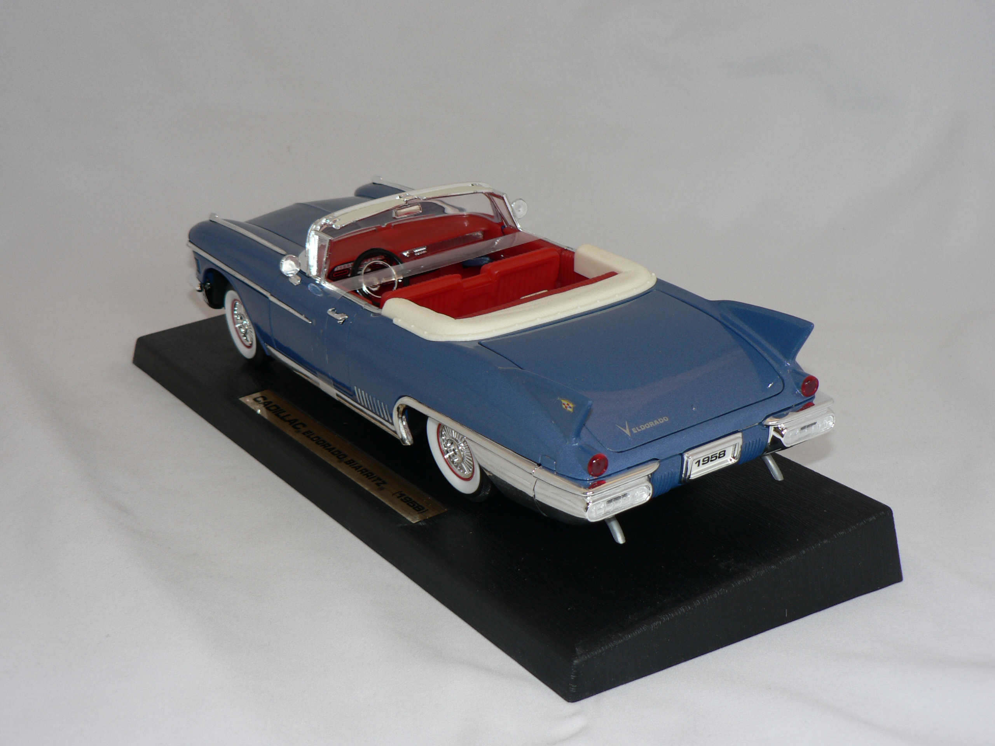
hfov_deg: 37.5
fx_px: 1466
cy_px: 373
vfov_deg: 28.6
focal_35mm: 51
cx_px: 498
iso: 80
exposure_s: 1/60
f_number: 2.8
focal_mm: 8.6
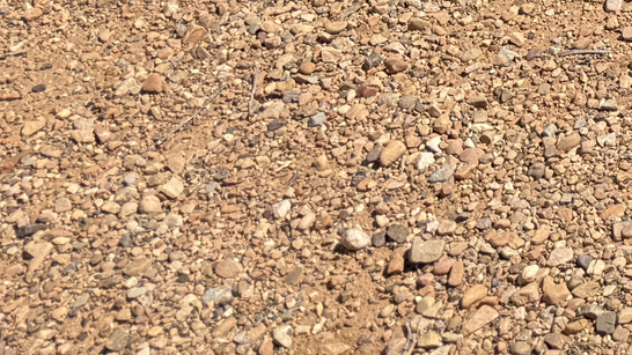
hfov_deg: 17.4
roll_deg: +0.2
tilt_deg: -21.7
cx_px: 1161
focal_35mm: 98
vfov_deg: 10.8
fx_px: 1642
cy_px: -454
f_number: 1.78
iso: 80
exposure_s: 1/4673
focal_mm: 6.76
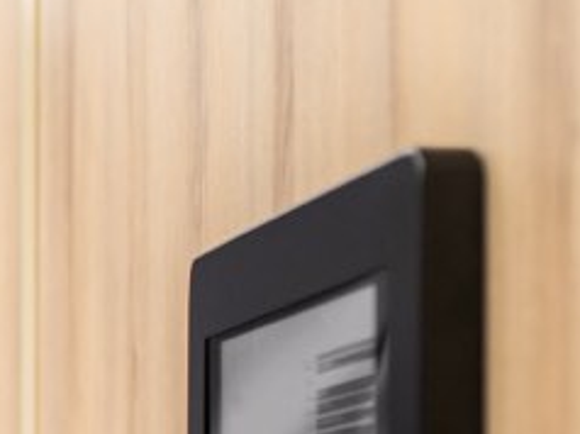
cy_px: 713
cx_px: -512
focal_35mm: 184
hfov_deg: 10.1
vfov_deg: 7.9
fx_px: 3080
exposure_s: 1/320
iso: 640
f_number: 2
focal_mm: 35
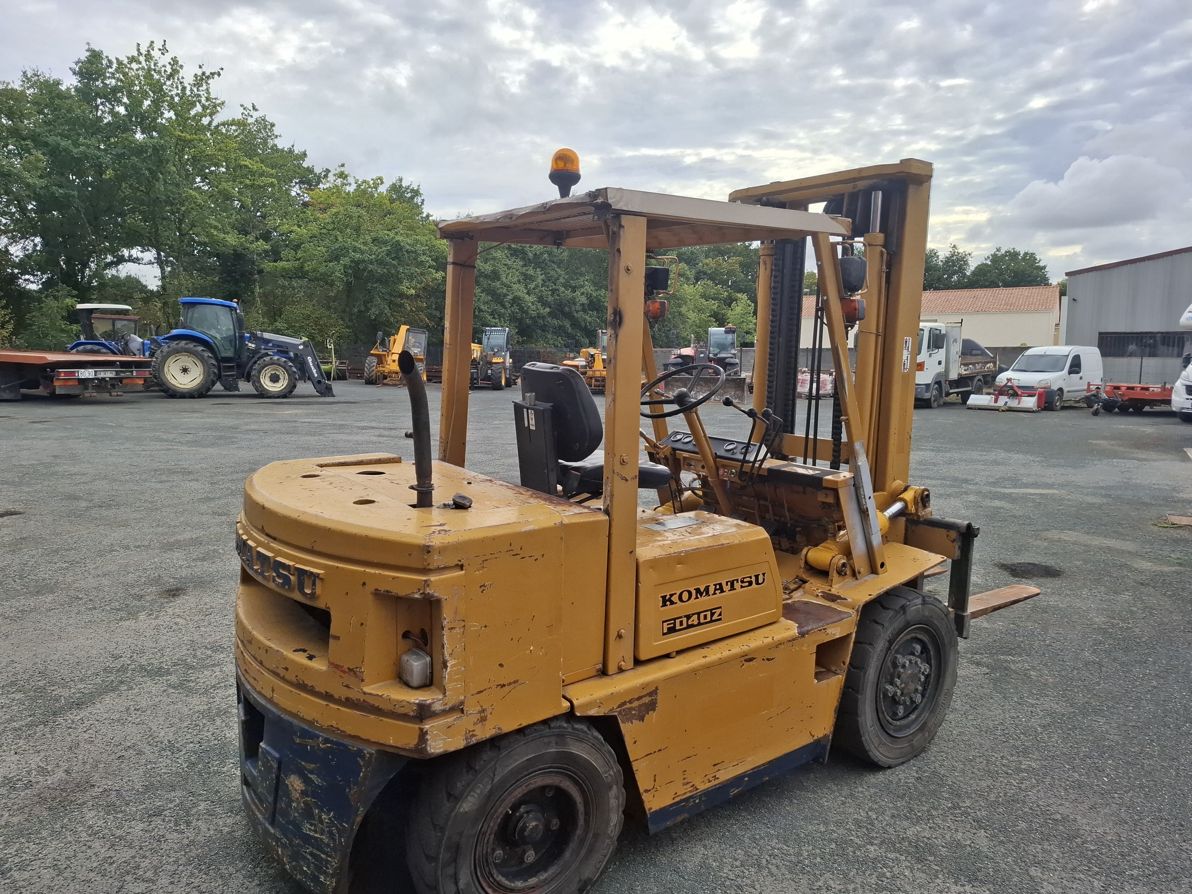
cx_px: 596
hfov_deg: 73.9
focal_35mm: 23
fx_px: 792
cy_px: 447
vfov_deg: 58.9
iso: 50
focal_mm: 5.54
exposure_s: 1/1218
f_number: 1.8
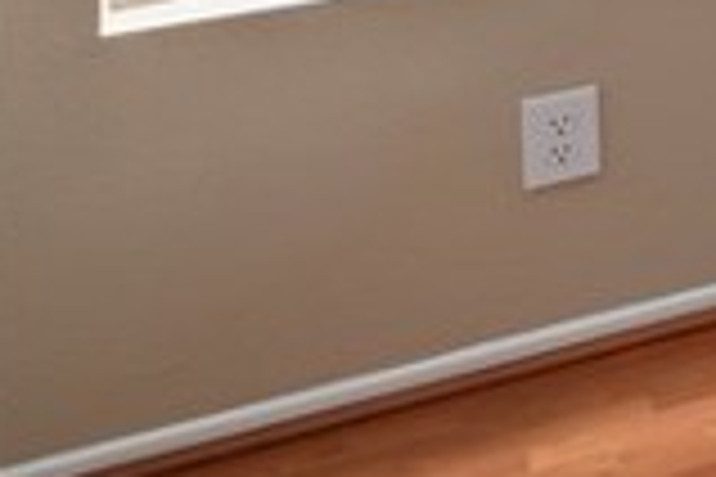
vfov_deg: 12.2
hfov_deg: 10.7
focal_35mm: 90
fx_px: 1790
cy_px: -664
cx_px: 2288
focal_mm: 14
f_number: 11
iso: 40
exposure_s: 1
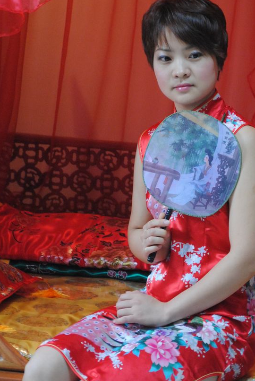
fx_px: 1523
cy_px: 147
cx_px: 179
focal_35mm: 144
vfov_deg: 14.2
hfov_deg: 9.6
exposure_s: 1/6
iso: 800
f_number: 5.6
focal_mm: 55
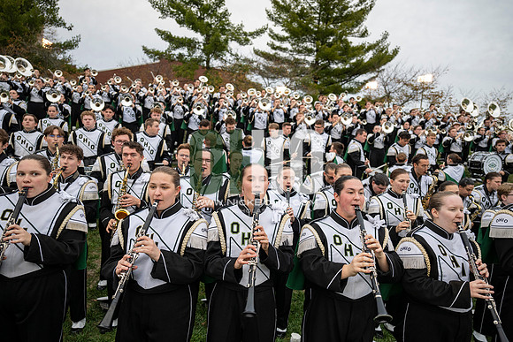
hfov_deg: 73.7
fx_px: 342
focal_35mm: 24
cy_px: 171
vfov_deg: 53.2
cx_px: 256
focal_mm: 24
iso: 640
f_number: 2.8
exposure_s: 1/500
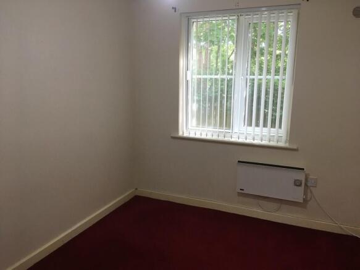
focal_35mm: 29
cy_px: 135
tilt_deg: -12.0
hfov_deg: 61.7
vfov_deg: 48.2
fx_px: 302
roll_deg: -1.3
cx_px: 180
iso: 50
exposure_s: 1/33
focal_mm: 4.15
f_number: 2.2
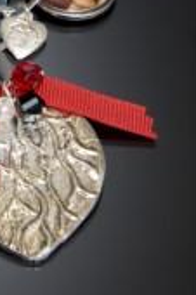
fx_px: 1268
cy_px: -90
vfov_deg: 12.8
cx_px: -105
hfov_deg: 8.6
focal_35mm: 155
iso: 200
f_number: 16
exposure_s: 1/60
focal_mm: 50
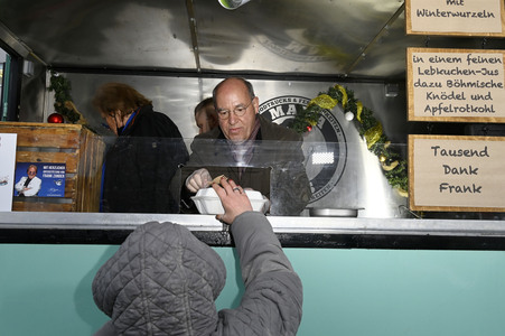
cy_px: 168
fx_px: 505
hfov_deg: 53.2
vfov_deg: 36.8
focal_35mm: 36
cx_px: 252
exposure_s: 1/100
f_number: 8
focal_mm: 36
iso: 1600
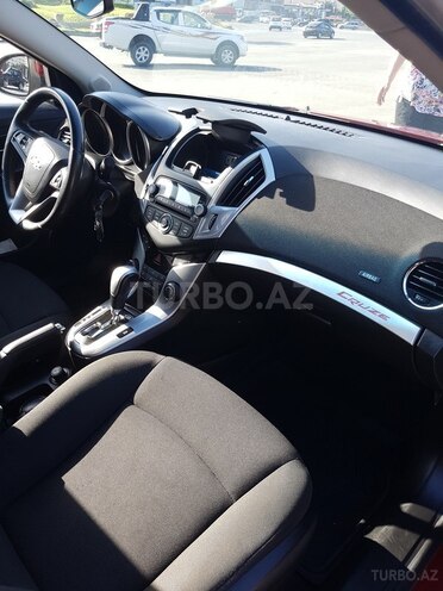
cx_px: 222
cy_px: 296
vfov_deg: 67.3
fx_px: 444
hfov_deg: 53.1
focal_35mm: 26
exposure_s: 1/230
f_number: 1.7
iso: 50
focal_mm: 4.2
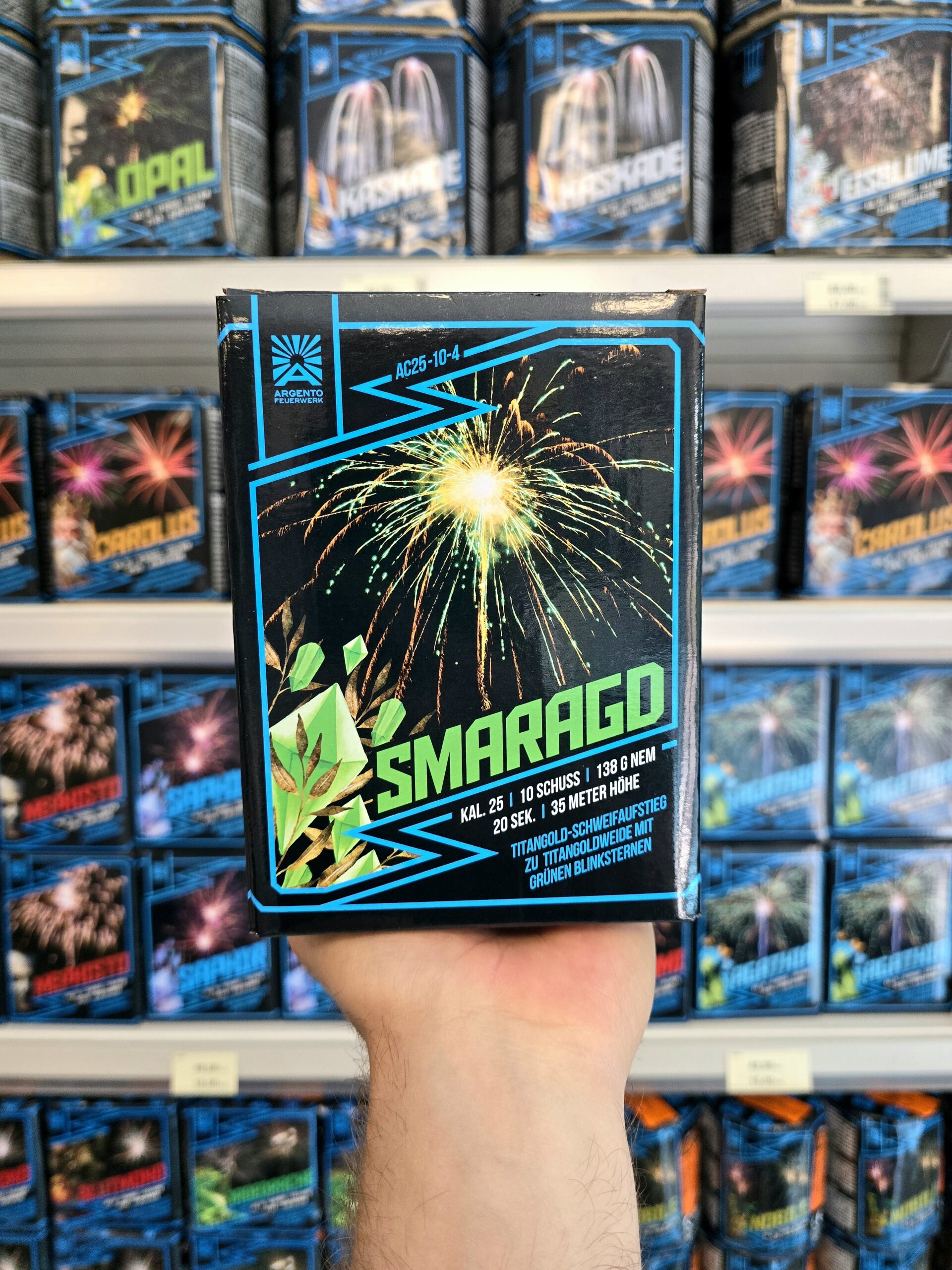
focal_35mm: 23
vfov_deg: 73.9
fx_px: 843
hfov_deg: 58.9
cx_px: 476
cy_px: 635
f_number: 1.7
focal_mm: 6.3
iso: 200
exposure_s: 1/100
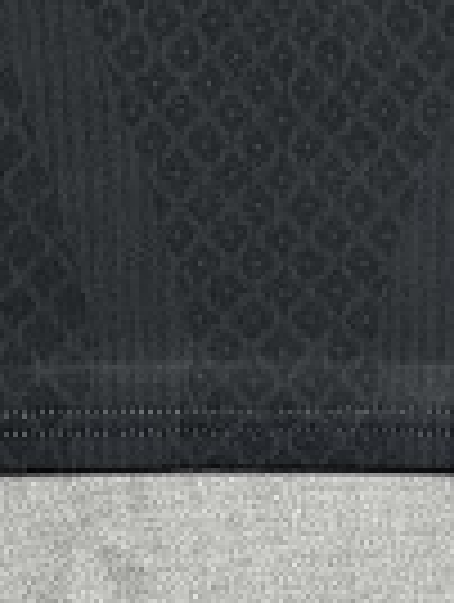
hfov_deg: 10.4
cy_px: -922
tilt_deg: -79.2
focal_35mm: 143
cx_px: 279
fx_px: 2493
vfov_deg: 11.1
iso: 400
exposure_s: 1/50
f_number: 1.78
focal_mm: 6.76
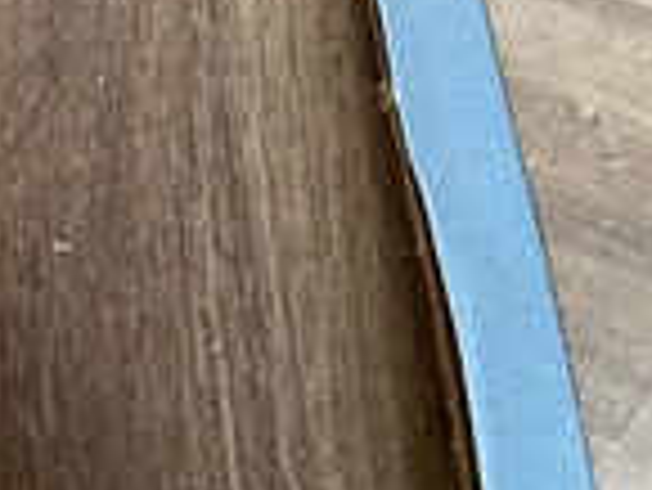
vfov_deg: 17.3
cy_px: -148
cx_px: 18
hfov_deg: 23.5
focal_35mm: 80
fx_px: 1508
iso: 160
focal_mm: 3
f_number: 1.8
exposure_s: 1/60
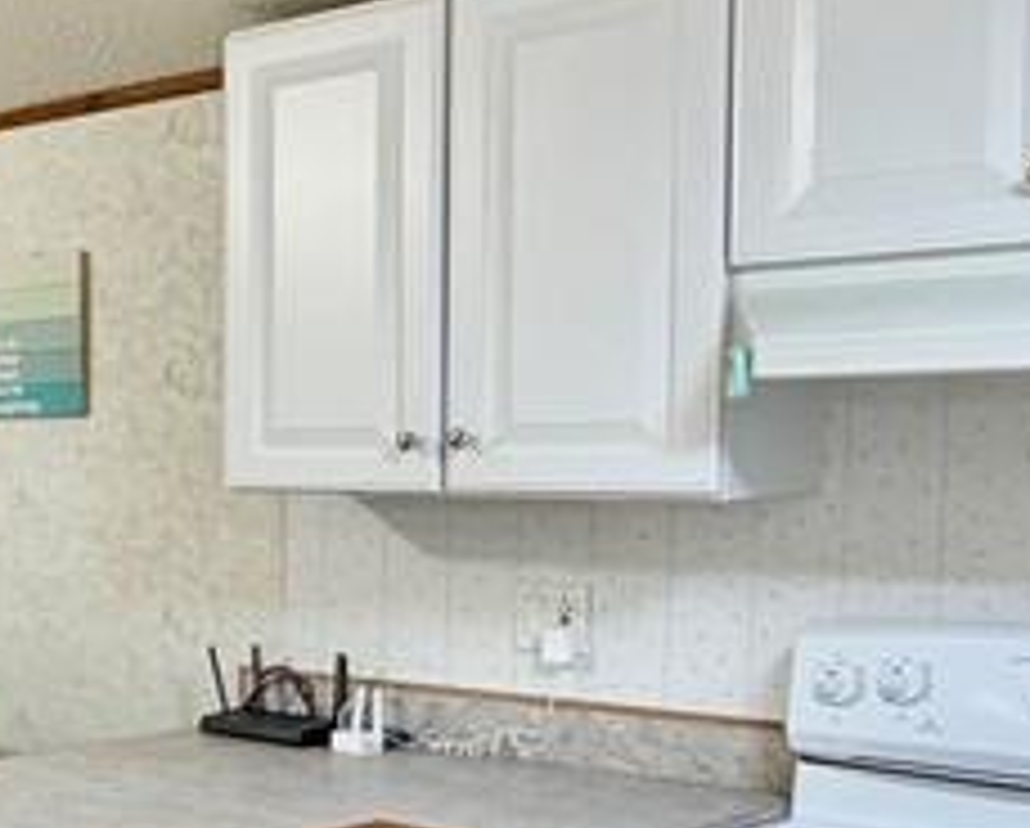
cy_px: 540
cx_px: -490
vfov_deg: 24.9
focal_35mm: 61
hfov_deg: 24.5
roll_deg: +0.9
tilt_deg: -3.7
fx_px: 1863
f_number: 2.2
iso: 160
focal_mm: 2.22
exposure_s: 1/60
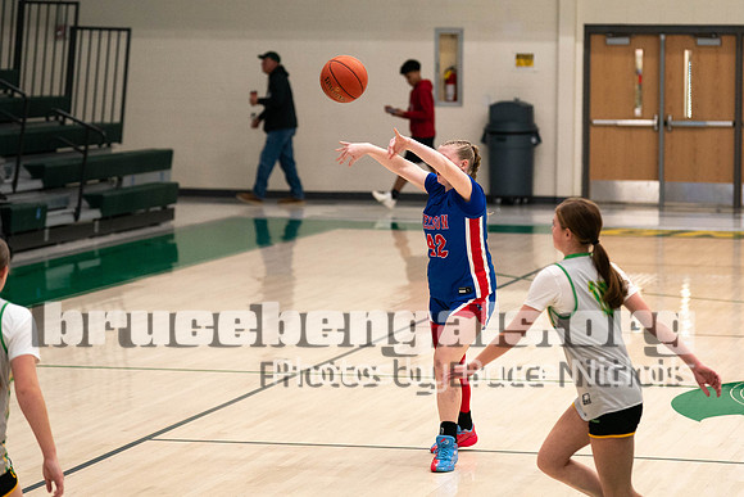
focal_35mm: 140
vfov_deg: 9.8
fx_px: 2888
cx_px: 421
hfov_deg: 14.7
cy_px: 198
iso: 2500
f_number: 2.8
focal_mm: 104
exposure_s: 1/1000
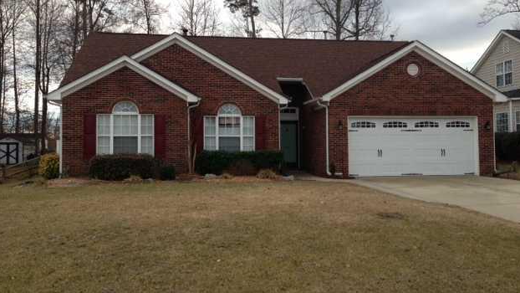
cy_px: 133
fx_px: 510
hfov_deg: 54.0
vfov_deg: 32.0
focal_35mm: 37
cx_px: 263
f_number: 2.4
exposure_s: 1/352
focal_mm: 4.13
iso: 50
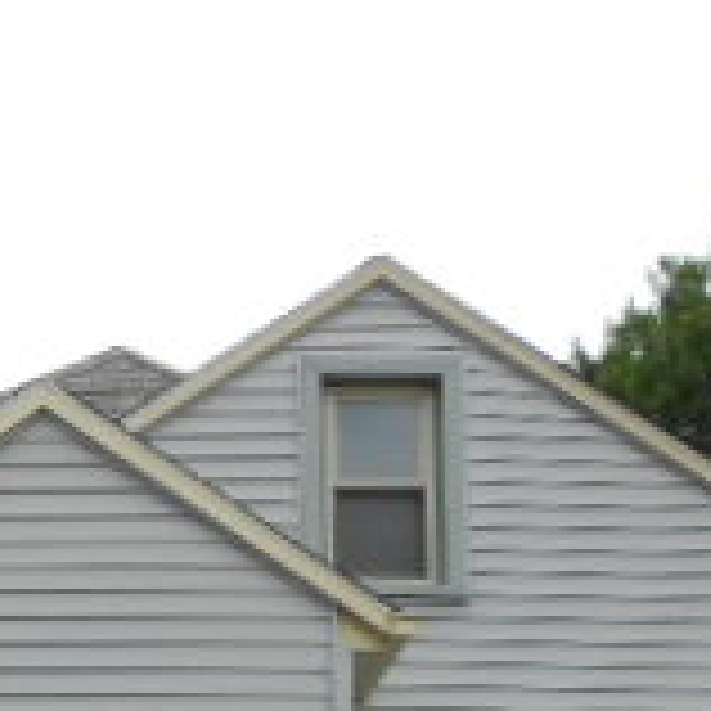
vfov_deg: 17.6
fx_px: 2161
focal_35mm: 93
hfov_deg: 17.8
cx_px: -126
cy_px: 914
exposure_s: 1/800
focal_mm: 4.6
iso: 80
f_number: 3.2
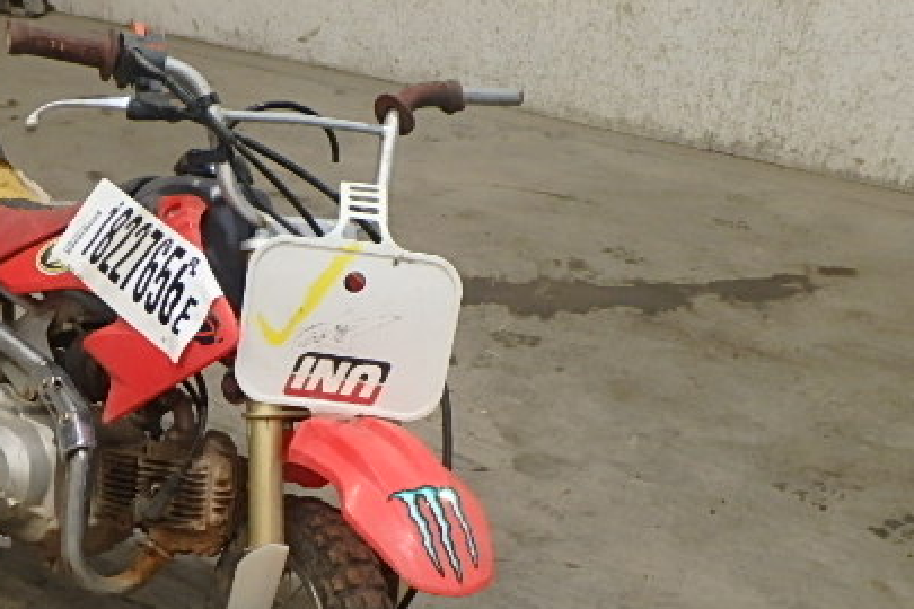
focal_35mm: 51
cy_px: 521
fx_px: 1295
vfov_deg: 25.8
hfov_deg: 38.2
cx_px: 264
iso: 400
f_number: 4.7
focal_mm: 5.6
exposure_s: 1/30
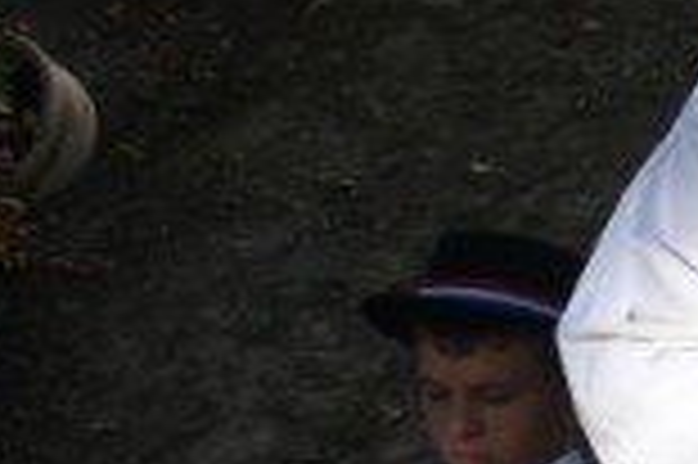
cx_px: 2558
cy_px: 766
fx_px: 5191
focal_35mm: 268
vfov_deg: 5.1
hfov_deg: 6.5
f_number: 5.6
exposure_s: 1/250
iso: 180
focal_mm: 24
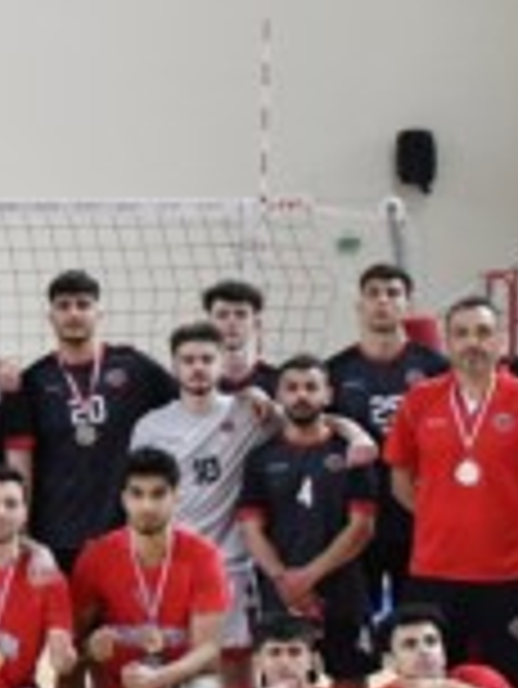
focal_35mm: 145
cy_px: 438
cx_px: -613
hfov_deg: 9.4
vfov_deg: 13.6
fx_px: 2889
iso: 2500
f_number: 2.8
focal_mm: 24
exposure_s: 1/1600
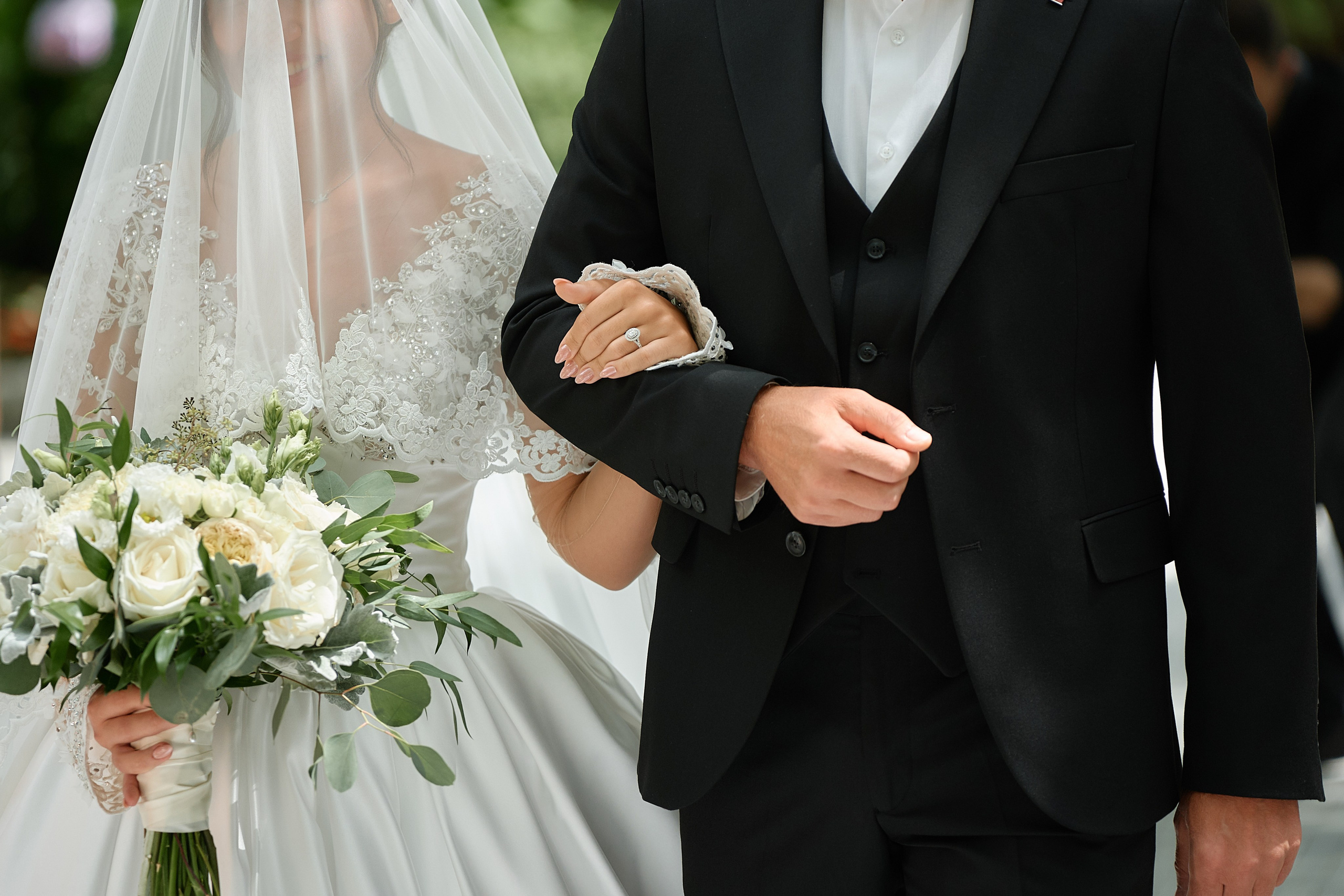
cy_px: 448
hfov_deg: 13.7
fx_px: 5600
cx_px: 672
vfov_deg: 9.1
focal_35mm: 150
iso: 400
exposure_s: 1/1600
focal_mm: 150
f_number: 2.8
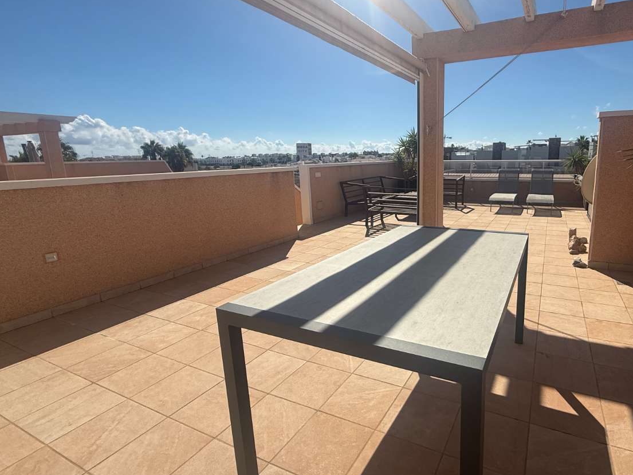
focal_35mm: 19
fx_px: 347
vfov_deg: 68.6
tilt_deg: -10.0
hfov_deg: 82.8
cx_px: 402
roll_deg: +0.8
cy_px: 219
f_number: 2.2
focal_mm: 2.22
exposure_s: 1/6173
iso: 64
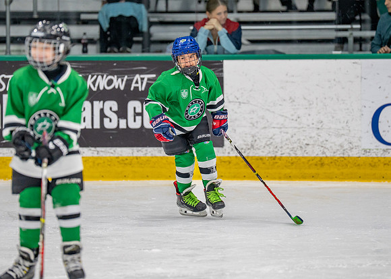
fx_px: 3149
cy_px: 98
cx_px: 205
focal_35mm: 284
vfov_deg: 5.1
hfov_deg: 7.1
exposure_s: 1/1600
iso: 1000
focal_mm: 200
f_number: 2.8
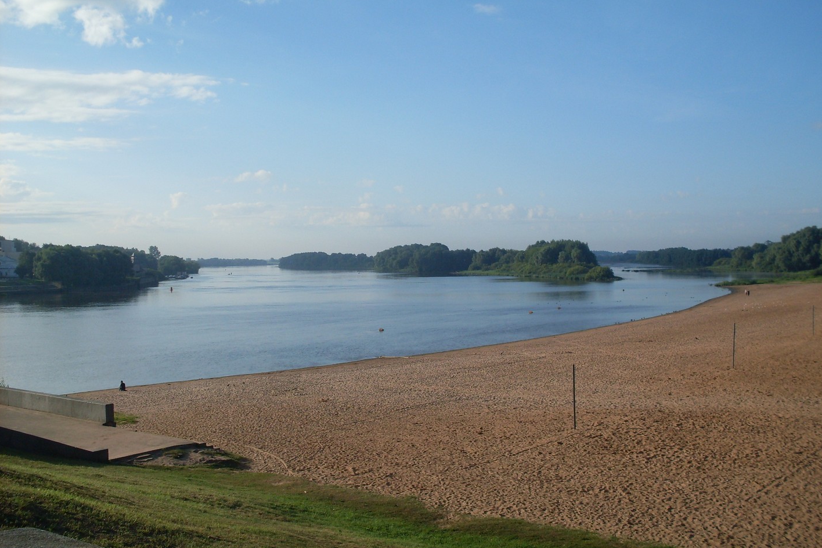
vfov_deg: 33.4
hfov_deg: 48.5
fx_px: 913
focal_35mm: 40
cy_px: 274
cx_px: 414
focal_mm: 6.3
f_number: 8.4
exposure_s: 1/250
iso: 80
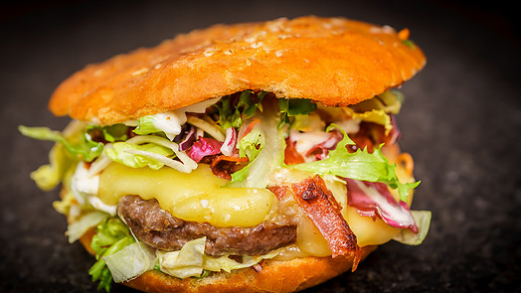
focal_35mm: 87
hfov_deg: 24.5
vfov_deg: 13.9
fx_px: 1202
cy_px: 190
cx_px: 260
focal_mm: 70
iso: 100
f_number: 4
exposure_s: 1/250
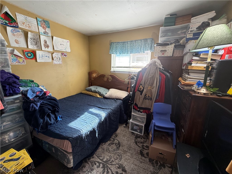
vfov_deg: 85.7
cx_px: 116
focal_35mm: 14
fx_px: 94
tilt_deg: -13.1
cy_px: 87
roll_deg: -1.0
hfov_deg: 102.1
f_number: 2.2
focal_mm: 2.22
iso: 320
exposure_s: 1/88
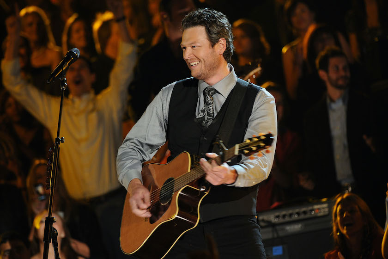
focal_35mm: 240
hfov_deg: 8.6
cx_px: 194
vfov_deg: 5.7
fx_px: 2586
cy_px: 130
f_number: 4
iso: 2500
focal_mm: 240
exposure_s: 1/160
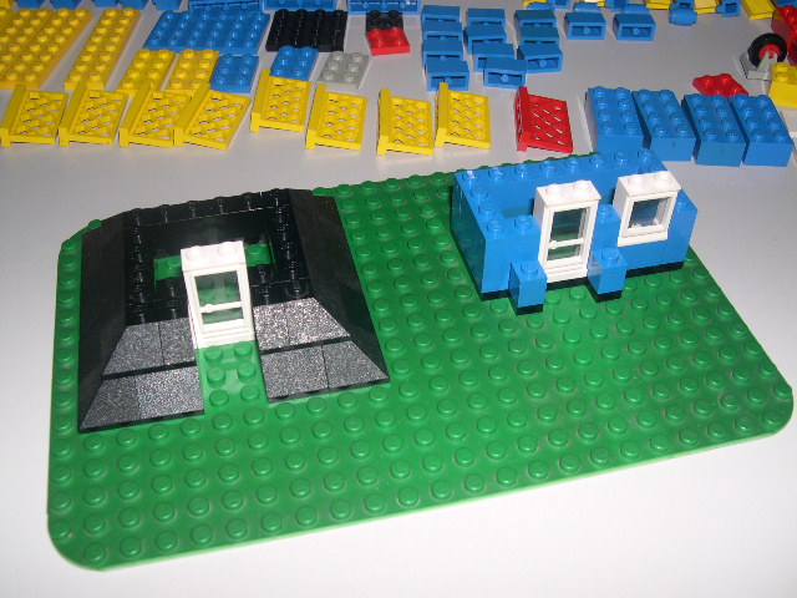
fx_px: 875
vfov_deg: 37.7
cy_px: 299
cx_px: 398
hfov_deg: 49.0
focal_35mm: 38
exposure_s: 1/60
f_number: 7.6
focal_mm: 8
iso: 100
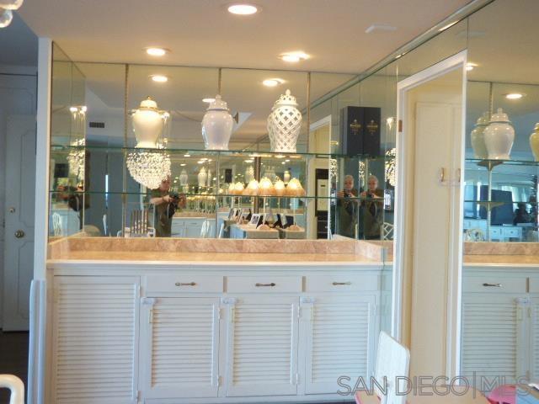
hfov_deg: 45.8
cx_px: 270
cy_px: 202
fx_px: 638
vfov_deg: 35.1
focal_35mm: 41
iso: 200
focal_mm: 7.37
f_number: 3.6
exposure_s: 1/15
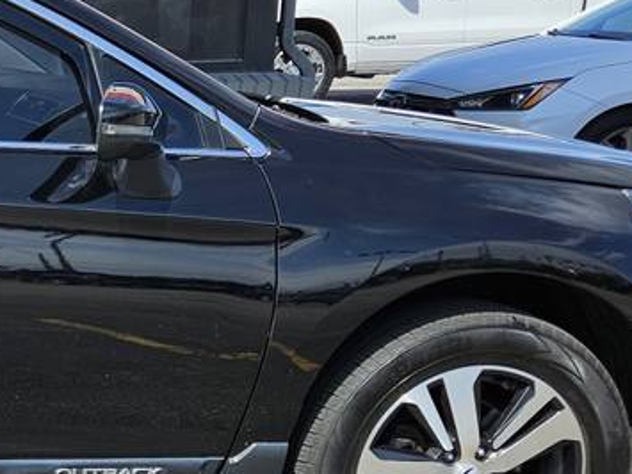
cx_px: -283
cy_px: 303
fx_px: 1515
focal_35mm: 83
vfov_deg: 17.7
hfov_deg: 20.6
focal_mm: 5.4
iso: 25
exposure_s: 1/1628
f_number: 1.8
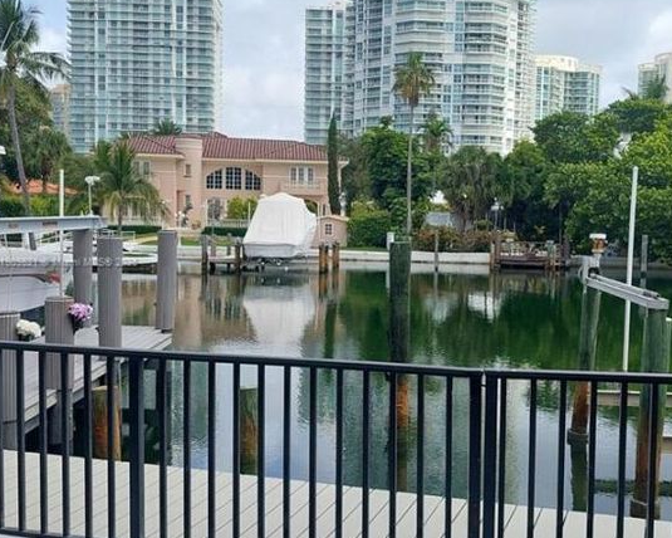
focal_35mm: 26
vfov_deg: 54.9
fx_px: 517
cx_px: 358
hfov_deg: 66.0
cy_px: 263
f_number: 1.8
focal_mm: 5.23
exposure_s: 1/884
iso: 40
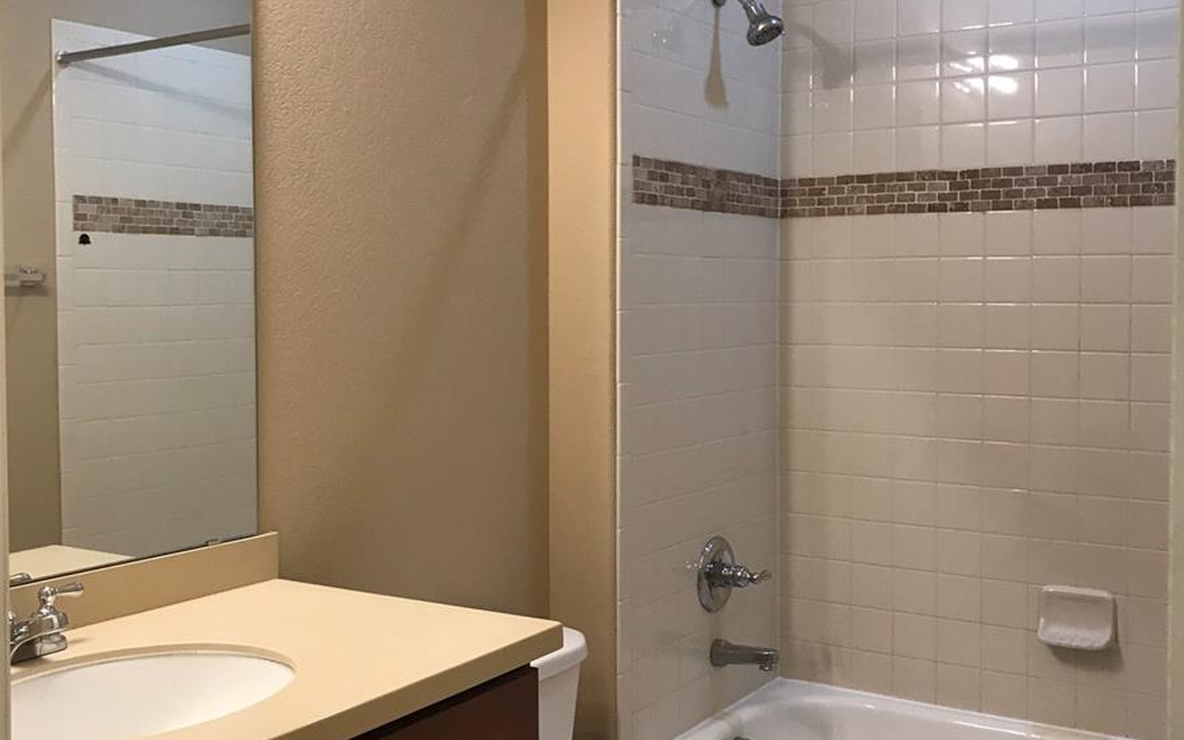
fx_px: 1291
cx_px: 589
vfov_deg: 32.0
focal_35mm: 40
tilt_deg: -0.4
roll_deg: -2.2
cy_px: 327
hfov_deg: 49.3
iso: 32
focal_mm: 3.99
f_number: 1.8
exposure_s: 1/24
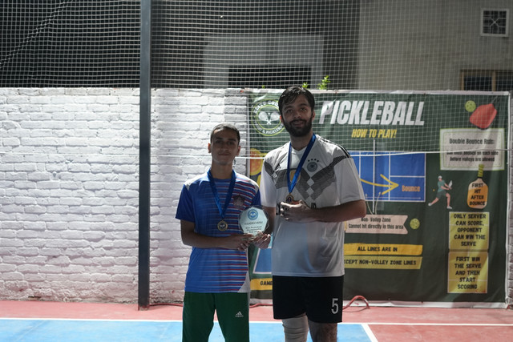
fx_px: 713
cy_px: 171
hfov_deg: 39.6
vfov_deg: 27.0
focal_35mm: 50
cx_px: 256
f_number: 4
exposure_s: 1/160
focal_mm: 50
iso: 5000
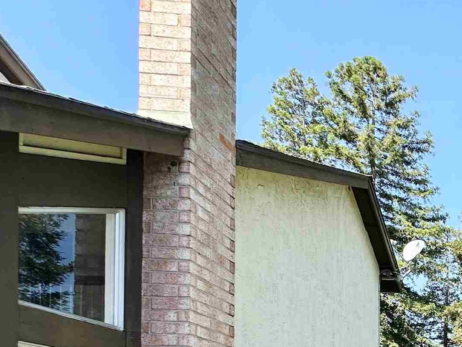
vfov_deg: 29.8
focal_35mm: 40
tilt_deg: +0.1
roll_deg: -0.4
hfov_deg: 35.9
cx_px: 562
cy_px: 435
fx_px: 534
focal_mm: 2.22
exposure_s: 1/774
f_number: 2.2
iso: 40
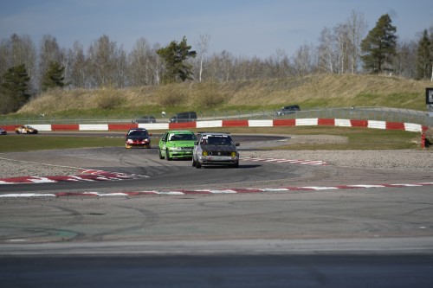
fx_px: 1767
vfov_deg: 9.3
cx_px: 216
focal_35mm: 147
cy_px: 144
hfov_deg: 14.0
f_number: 3.5
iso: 125
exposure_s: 1/1000
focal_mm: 147
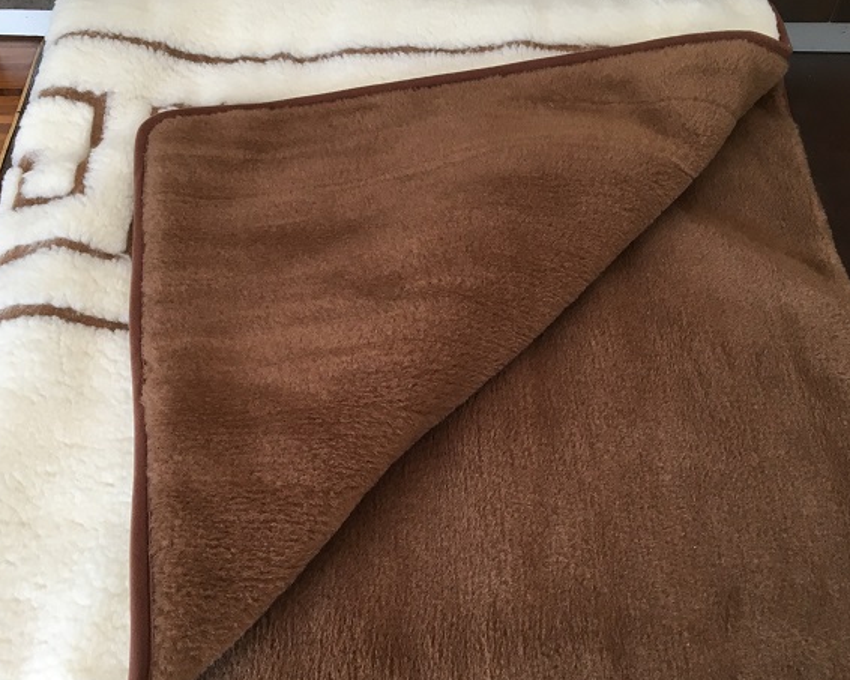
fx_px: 1006
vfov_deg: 37.3
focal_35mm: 40
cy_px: 369
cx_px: 408
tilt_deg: -51.8
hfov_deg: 45.8
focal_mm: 4.15
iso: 64
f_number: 2.2
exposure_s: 1/33
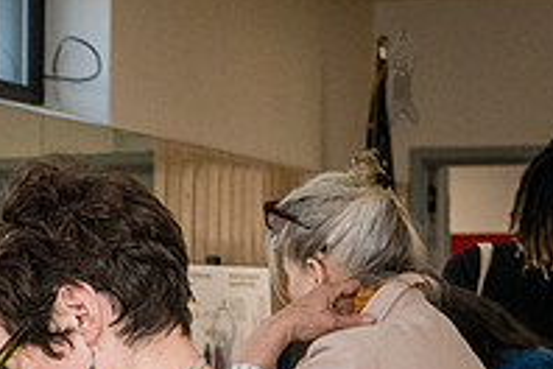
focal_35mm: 175
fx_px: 2688
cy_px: 502
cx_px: -146
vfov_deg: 7.7
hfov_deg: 11.5
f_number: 4.5
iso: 4000
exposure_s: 1/250
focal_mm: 48
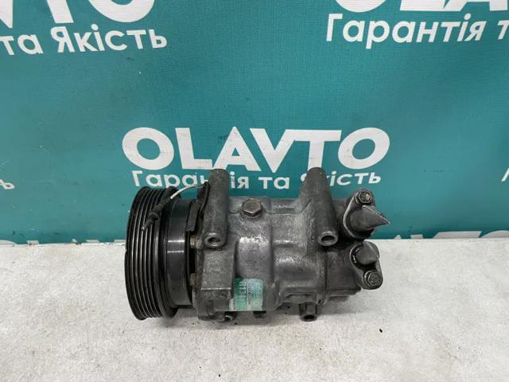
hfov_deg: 67.3
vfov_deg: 53.1
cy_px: 191
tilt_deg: -42.5
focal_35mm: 26
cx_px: 254
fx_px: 382
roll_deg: +2.9
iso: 64
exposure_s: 1/50
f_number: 1.6
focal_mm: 4.2
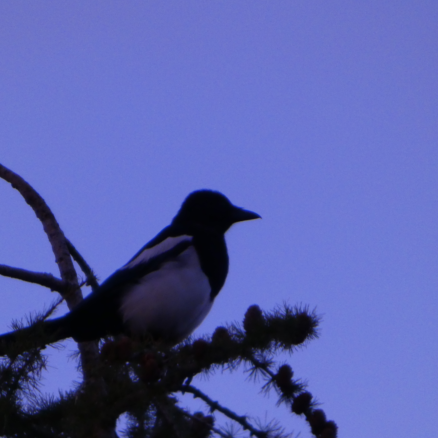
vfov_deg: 1.0
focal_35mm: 1748
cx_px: 180
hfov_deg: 1.0
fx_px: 25023
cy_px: 253
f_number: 5.9
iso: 400
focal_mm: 215
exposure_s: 1/125
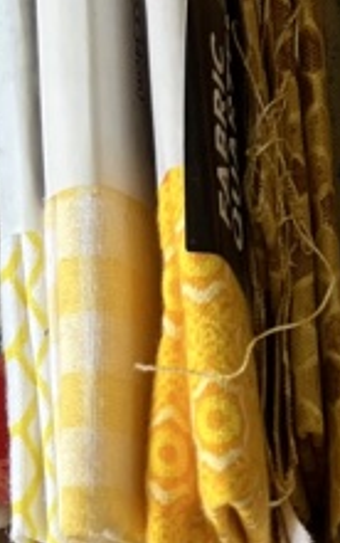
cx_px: 850
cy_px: 927
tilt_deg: -88.9
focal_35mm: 171
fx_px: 2529
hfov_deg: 7.2
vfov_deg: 11.5
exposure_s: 1/100
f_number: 1.6
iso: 100
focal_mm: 5.1
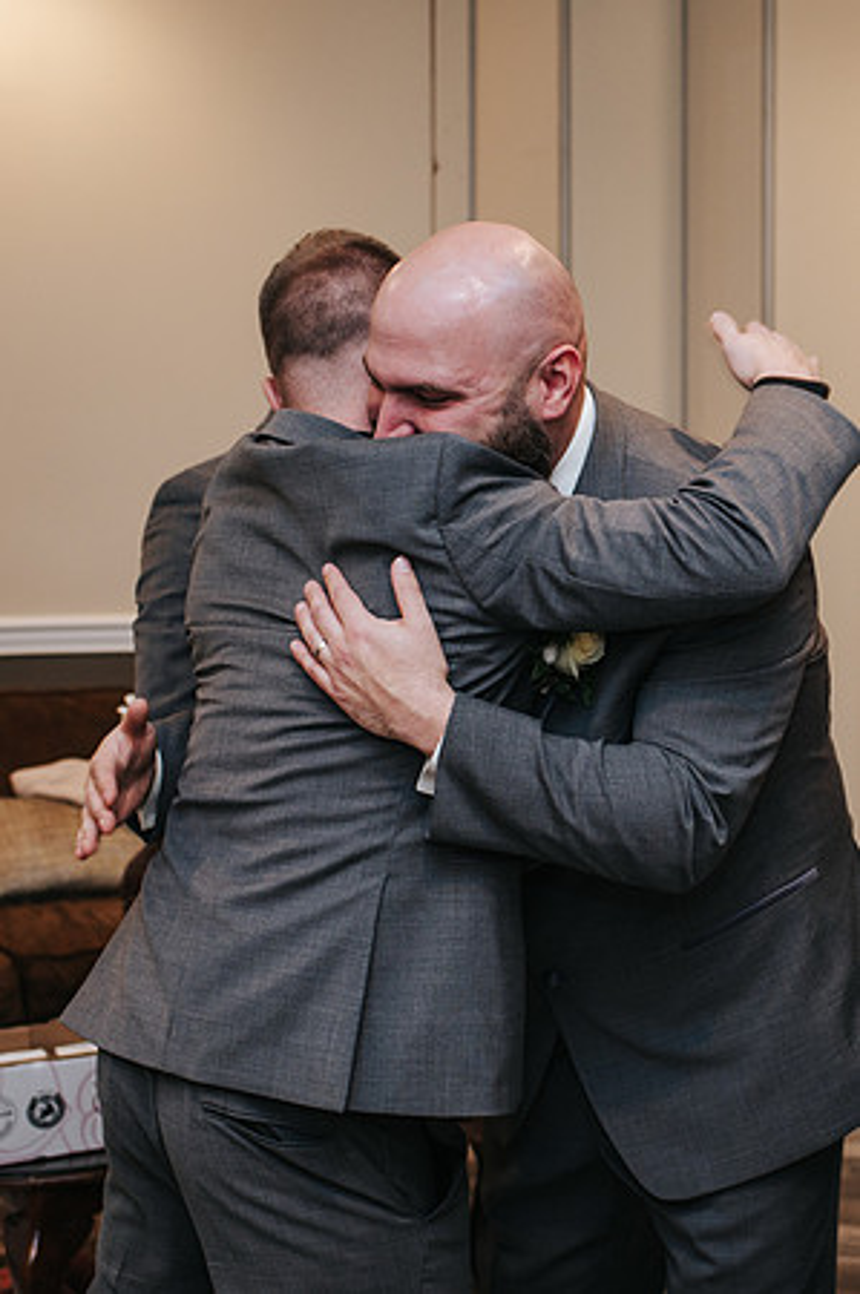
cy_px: 647
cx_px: 655
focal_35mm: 53
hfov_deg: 25.3
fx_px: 1888
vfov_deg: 37.8
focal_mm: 35
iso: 800
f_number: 3.2
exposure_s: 1/200
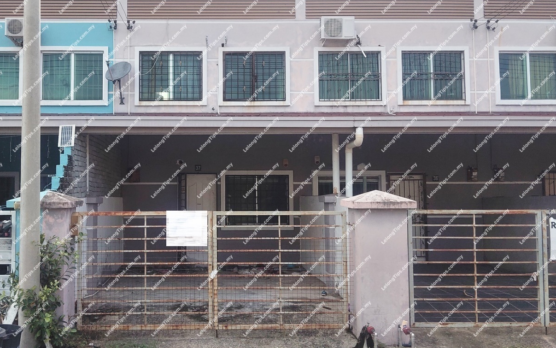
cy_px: 148
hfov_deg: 56.3
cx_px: 226
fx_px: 515
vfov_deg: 37.2
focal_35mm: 34
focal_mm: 4.15
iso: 100
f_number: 1.8
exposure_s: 1/1340
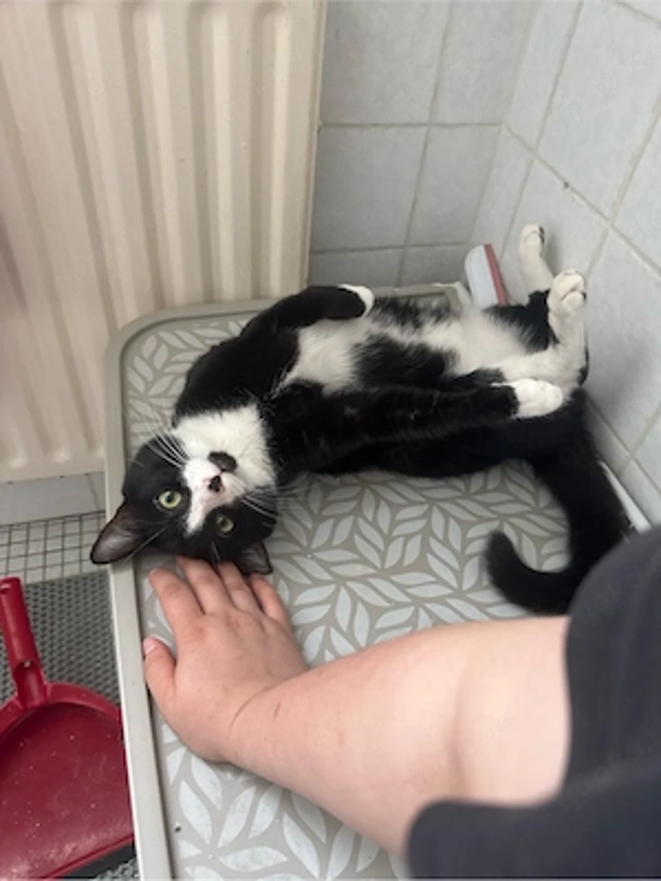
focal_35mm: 24
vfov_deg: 71.6
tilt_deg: -46.8
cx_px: 330
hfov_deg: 56.8
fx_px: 611
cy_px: 440
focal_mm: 6.76
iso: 400
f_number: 1.78
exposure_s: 1/60
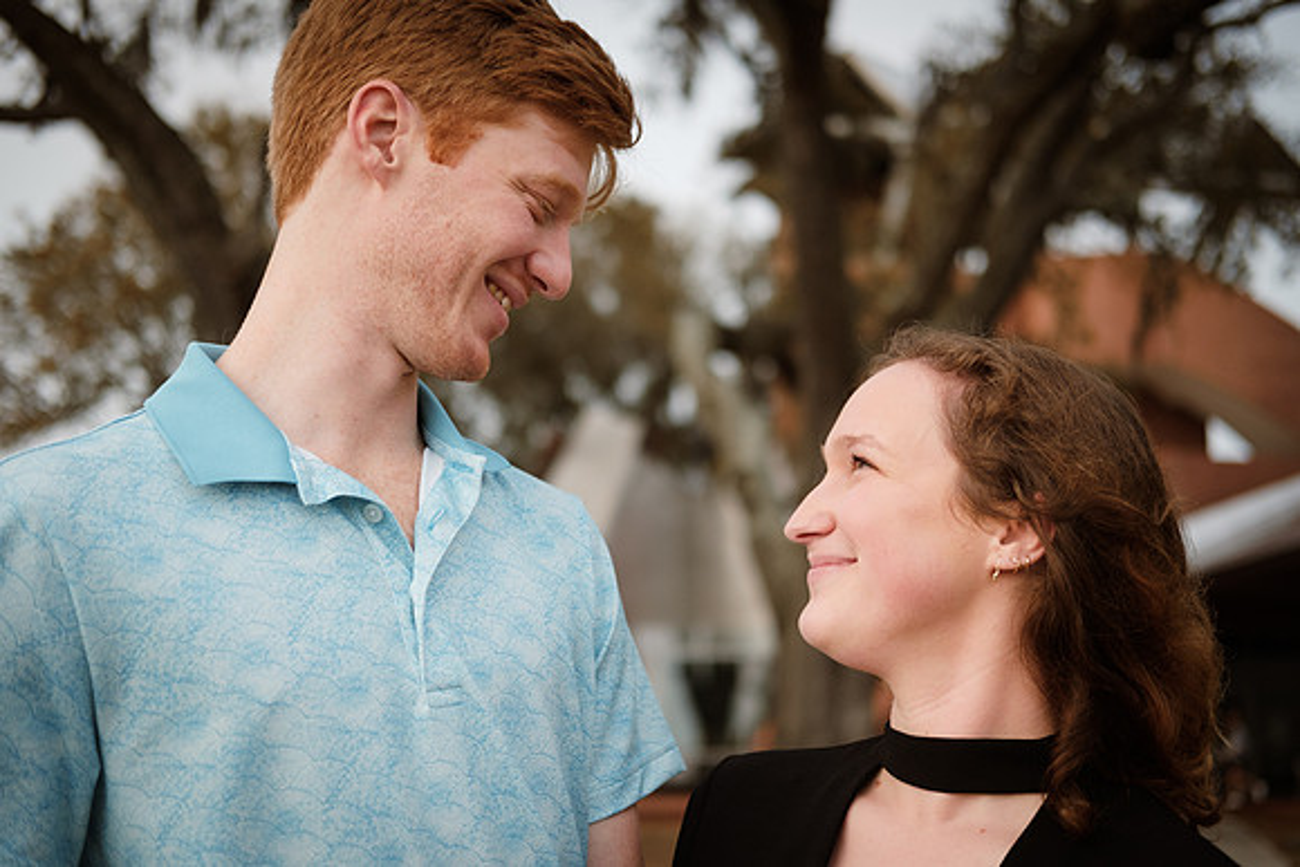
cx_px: 650
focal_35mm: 53
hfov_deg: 37.5
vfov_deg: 25.5
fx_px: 1914
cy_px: 434
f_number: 2
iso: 400
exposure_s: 1/4000
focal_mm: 35
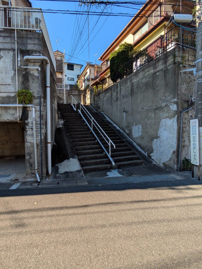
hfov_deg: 74.3
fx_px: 132
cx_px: 86
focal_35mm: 17
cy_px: 131
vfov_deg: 91.0
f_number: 2.2
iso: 42
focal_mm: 1.83
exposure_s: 1/594
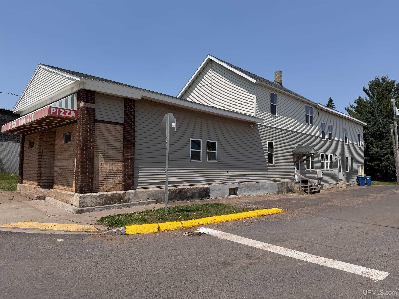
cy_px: 150
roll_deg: +0.3
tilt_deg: +2.9
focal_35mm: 24
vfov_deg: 56.8
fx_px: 277
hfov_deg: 71.6
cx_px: 200
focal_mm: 6.76
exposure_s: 1/6173
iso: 80
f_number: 1.78
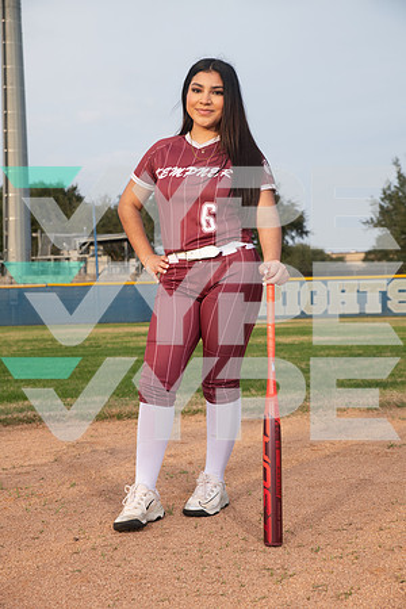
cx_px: 203
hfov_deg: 24.6
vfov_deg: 36.2
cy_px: 304
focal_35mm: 55
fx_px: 930
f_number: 6.3
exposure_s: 1/320
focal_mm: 55
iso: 200
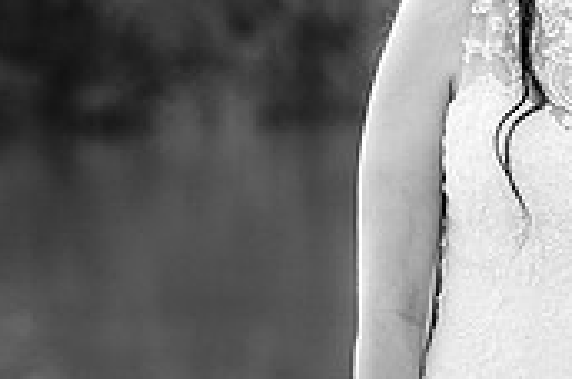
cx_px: 741
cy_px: 39
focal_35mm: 491
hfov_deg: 4.2
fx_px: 7787
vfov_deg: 2.8
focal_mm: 127
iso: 100
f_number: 4
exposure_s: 1/640
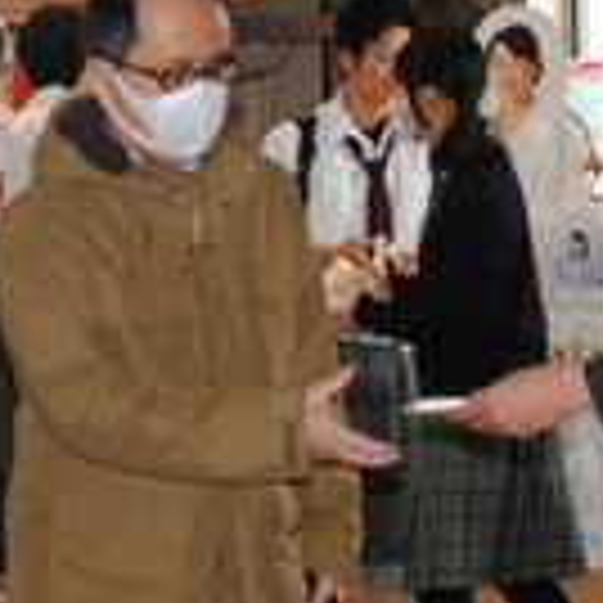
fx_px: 3961
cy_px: 245
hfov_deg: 8.7
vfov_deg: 8.7
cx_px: 410
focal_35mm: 201
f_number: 5.3
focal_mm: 44
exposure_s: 1/60
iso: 400
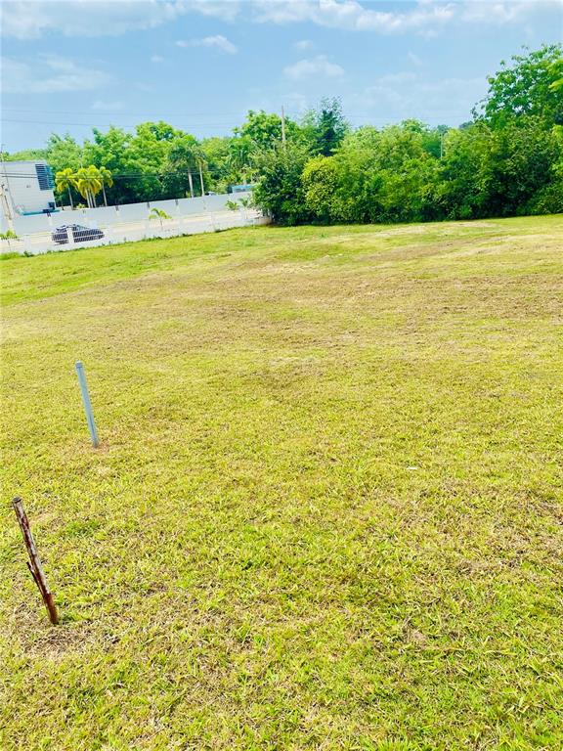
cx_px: 282
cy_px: 376
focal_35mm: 26
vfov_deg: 67.3
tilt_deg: -20.2
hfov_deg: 53.1
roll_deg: +5.1
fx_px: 564
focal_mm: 4.25
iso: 32
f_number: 1.8
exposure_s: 1/2183
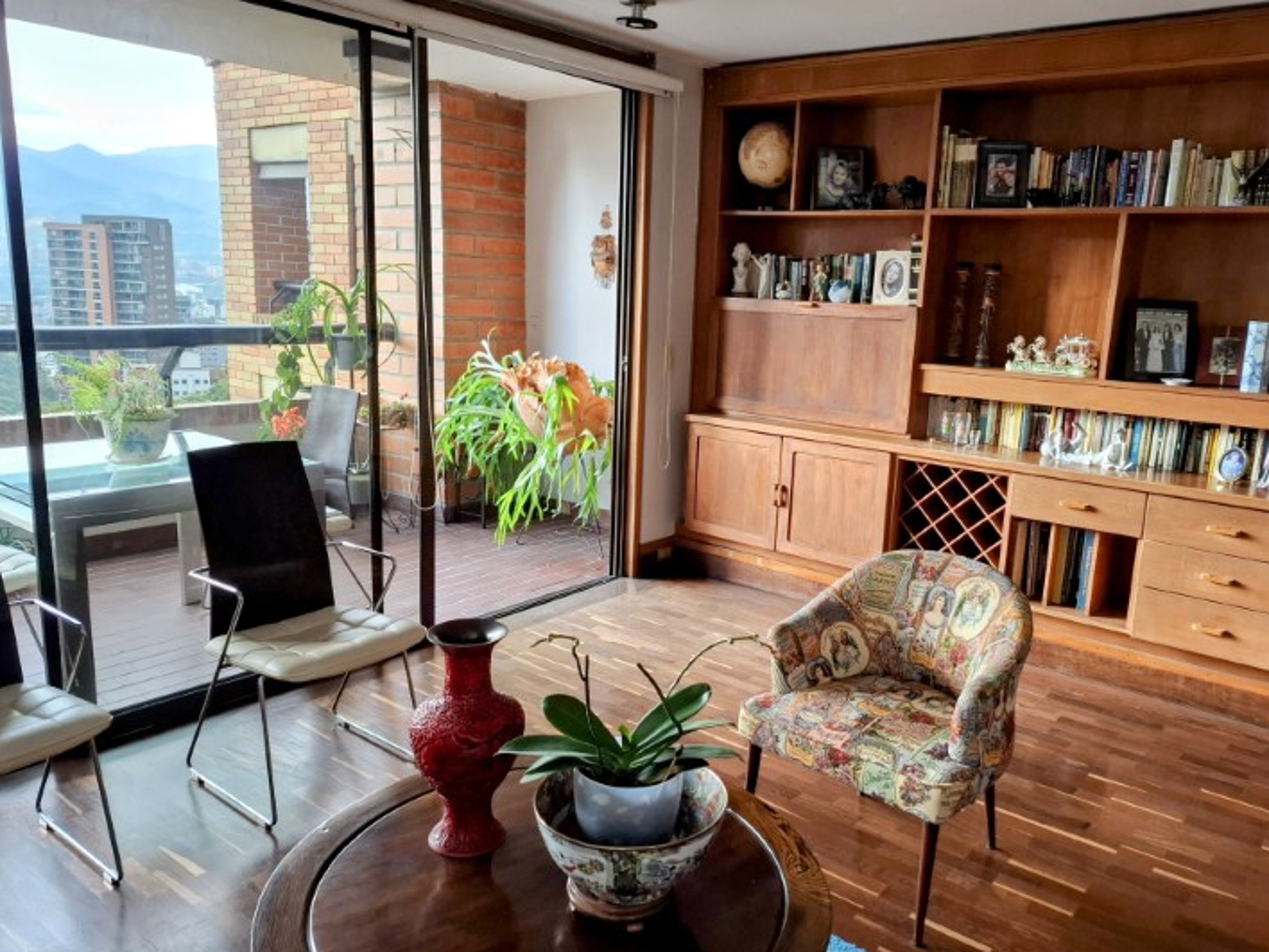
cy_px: 482
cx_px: 686
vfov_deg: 53.1
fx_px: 953
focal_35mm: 26
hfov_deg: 67.2
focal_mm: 5.54
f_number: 1.8
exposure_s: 1/120
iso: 250
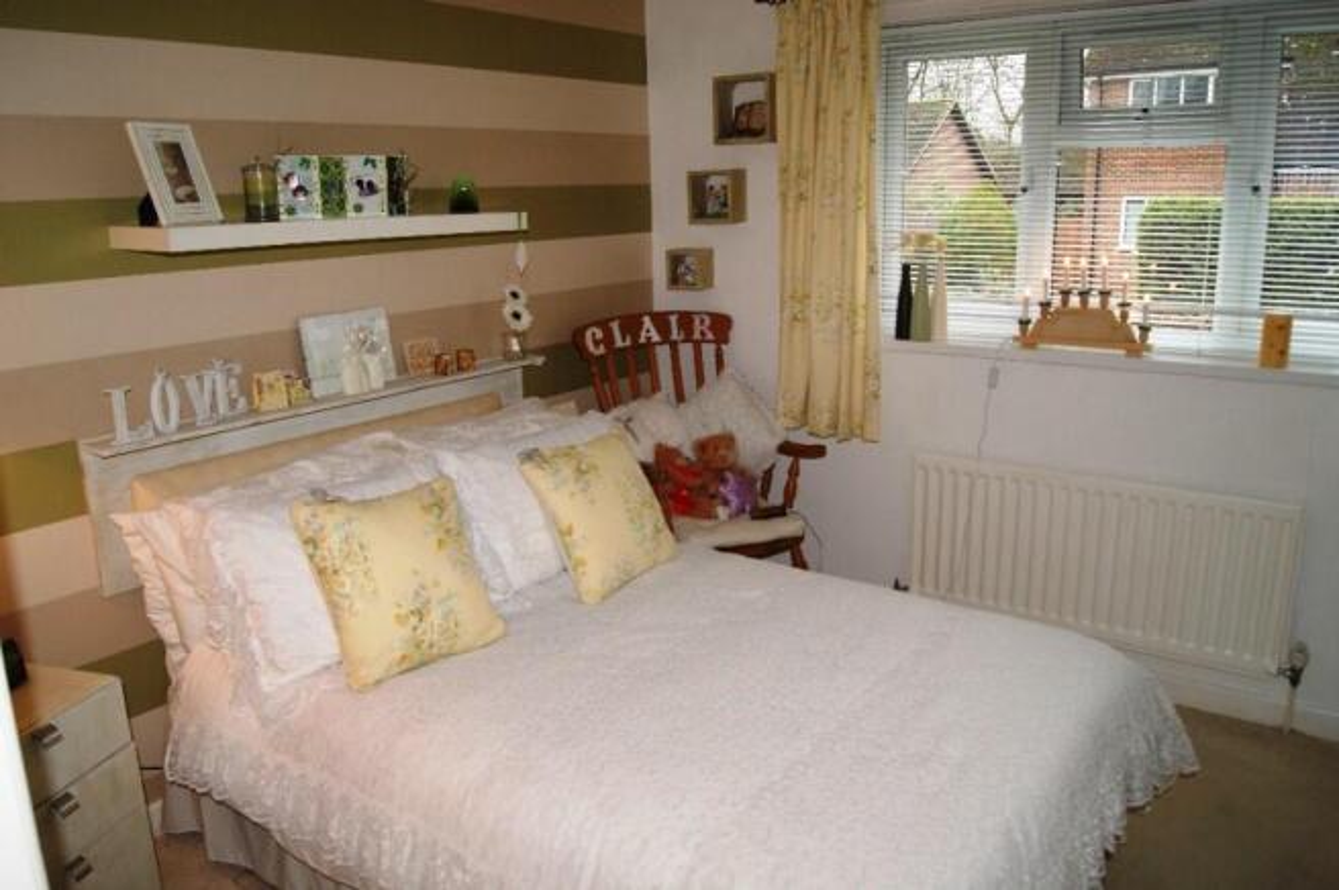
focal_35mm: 27
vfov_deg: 47.8
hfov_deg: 67.4
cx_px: 670
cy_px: 445
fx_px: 1003
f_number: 5.6
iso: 400
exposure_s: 1/60
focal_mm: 18
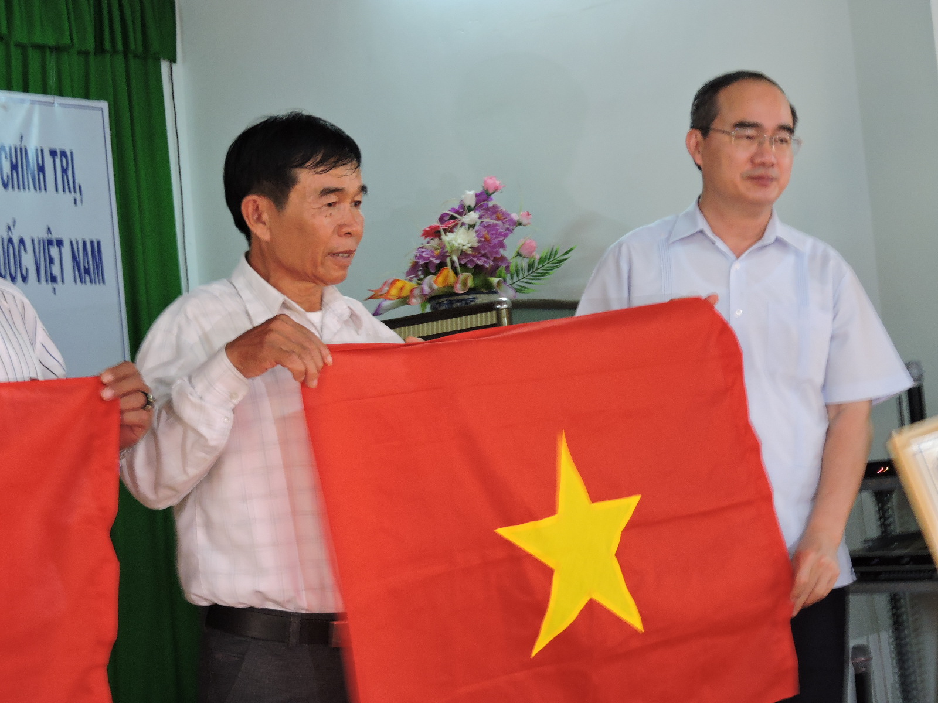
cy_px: 352
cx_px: 469
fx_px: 1761
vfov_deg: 22.6
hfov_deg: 29.8
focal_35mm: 65
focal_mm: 11.6
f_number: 4.2
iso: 400
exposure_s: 1/10
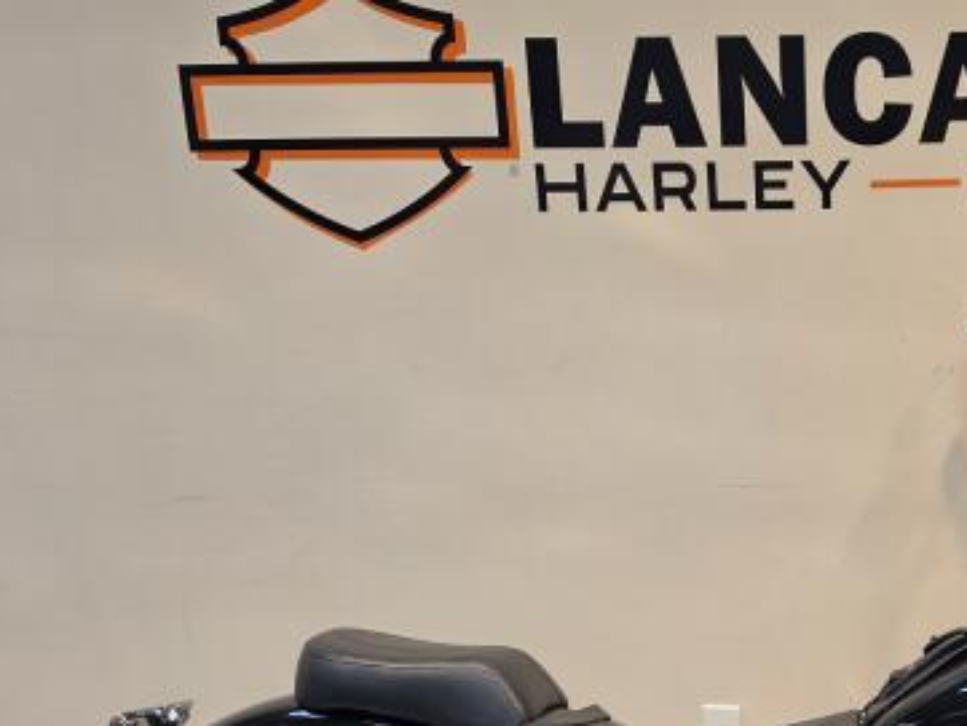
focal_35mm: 51
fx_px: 1425
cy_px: 654
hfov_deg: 35.1
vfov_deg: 27.5
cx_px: 889
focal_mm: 6.5
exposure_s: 1/120
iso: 80
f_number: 1.4
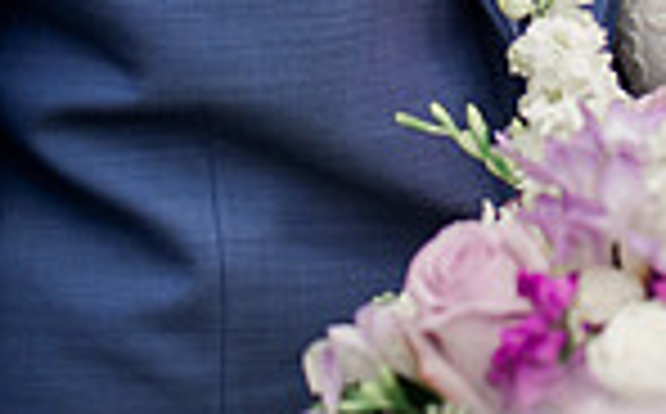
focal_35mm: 155
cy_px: -486
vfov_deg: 7.9
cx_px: 590
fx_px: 2809
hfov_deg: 13.4
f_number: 2.5
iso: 250
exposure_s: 1/2000
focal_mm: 50
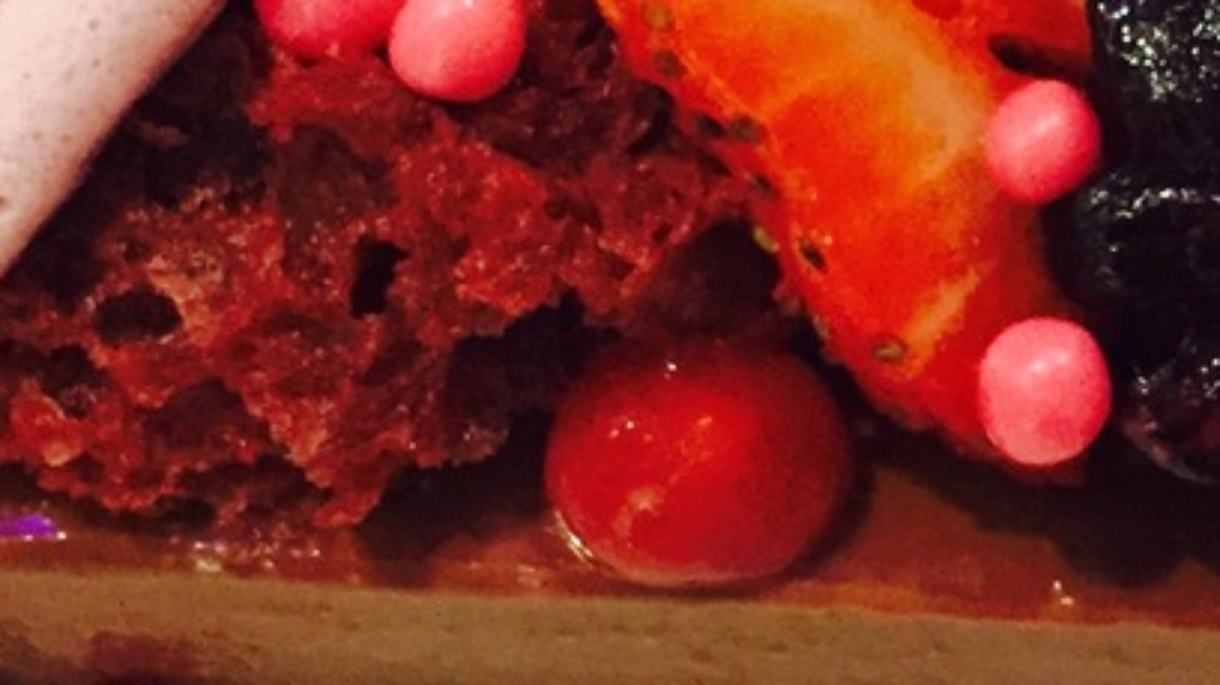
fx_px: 4009
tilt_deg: -59.5
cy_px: 168
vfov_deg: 9.7
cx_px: 1070
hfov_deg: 17.1
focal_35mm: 124
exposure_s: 1/15
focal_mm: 4.15
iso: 320
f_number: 2.2
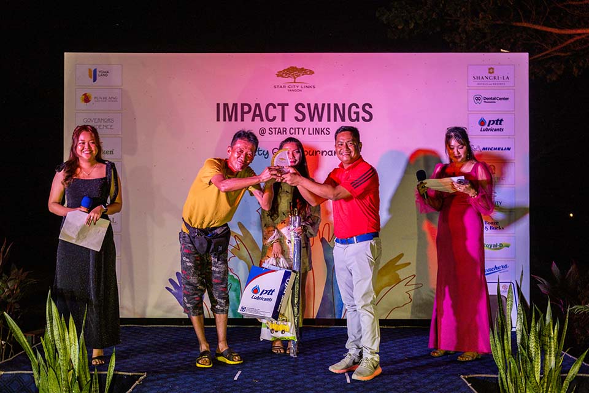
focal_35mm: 40
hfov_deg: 48.5
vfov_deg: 33.4
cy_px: 196
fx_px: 654
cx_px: 294
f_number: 4.5
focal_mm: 40
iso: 3200
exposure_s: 1/250
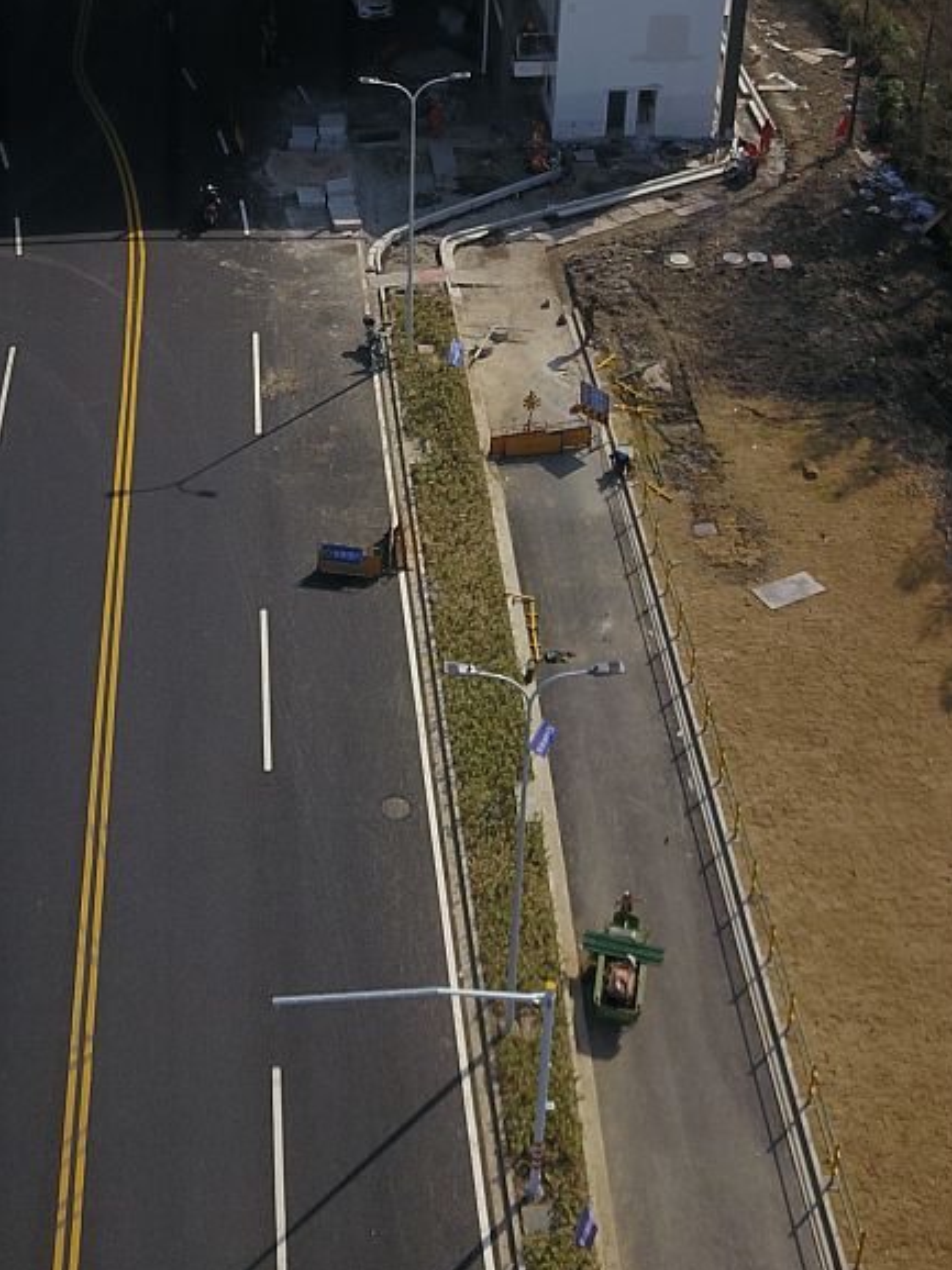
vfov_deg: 34.0
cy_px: 174
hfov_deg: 26.7
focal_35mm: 54
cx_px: 246
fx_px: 1982
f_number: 2.2
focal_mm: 4.73
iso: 100
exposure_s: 1/2066
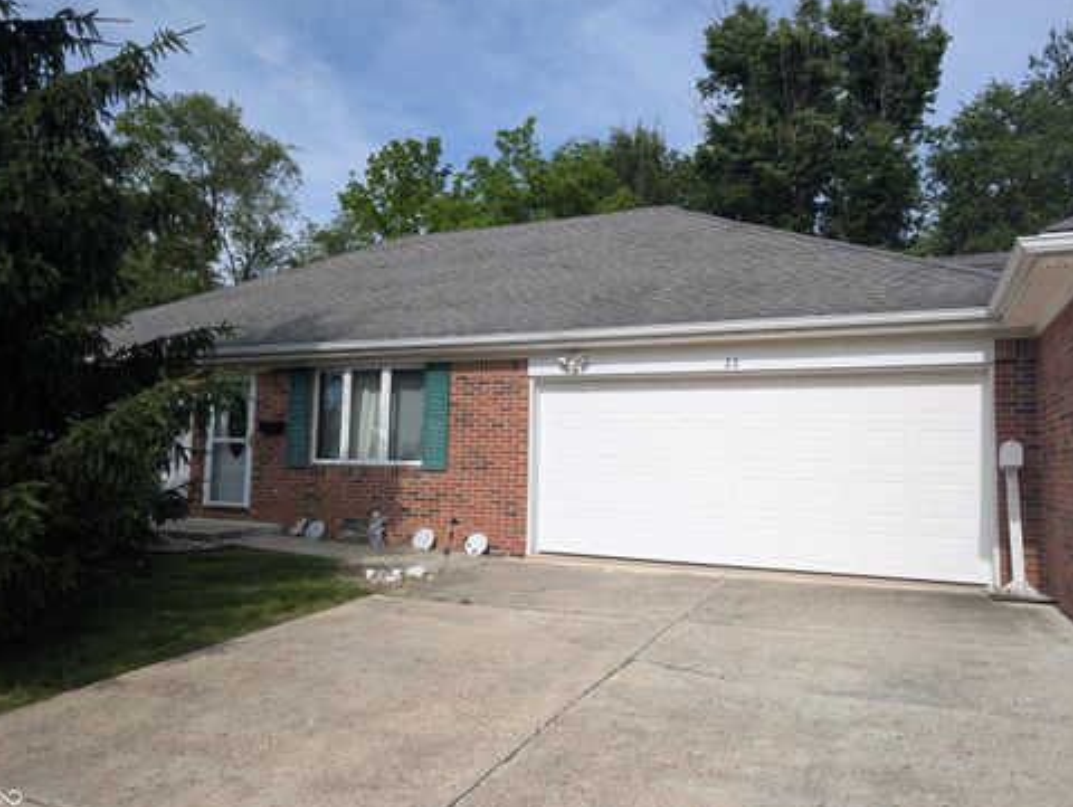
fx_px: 776
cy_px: 402
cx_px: 532
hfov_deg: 69.3
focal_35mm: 25
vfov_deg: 55.0
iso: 24
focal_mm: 6.9
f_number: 1.68
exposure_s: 1/1312
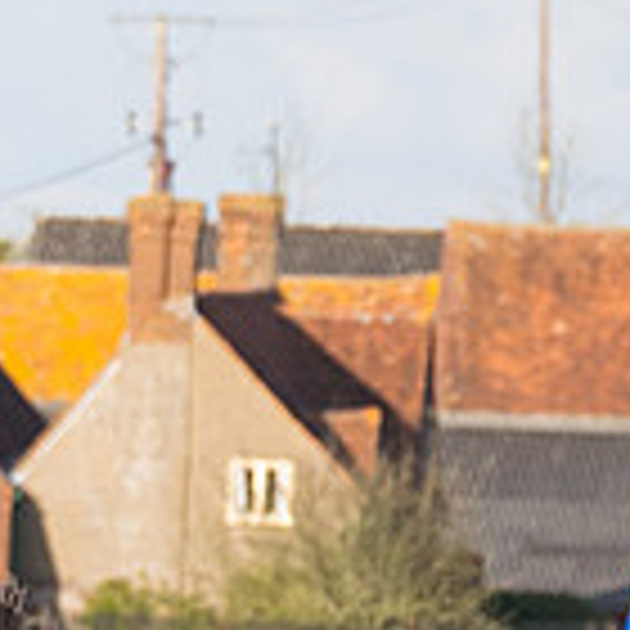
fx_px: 34119
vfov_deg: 1.1
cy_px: 562
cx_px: 915
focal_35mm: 1657
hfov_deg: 1.1
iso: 400
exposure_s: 1/1600
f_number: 4
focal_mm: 200
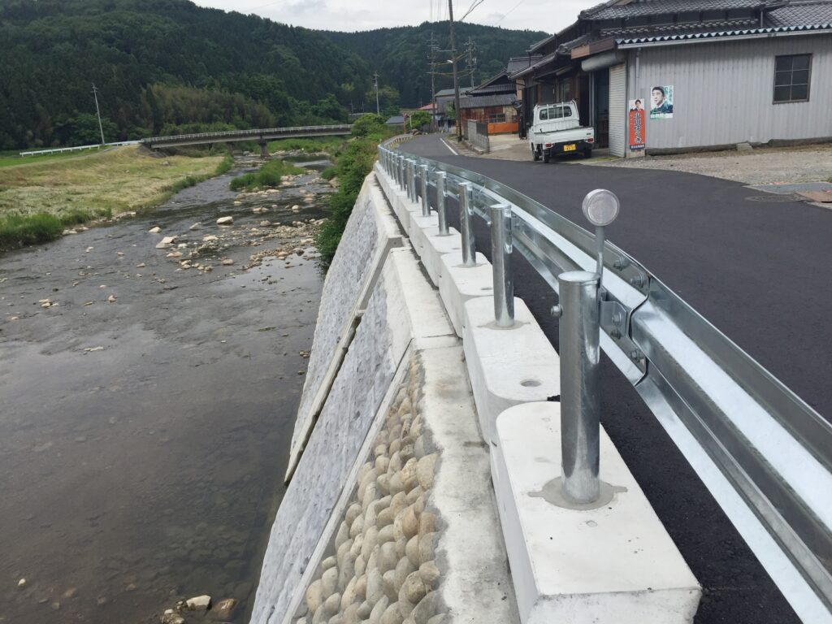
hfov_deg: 61.7
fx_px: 697
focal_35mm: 29
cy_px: 312
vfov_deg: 48.2
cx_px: 416
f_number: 2.2
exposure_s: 1/879
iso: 32
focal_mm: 4.15
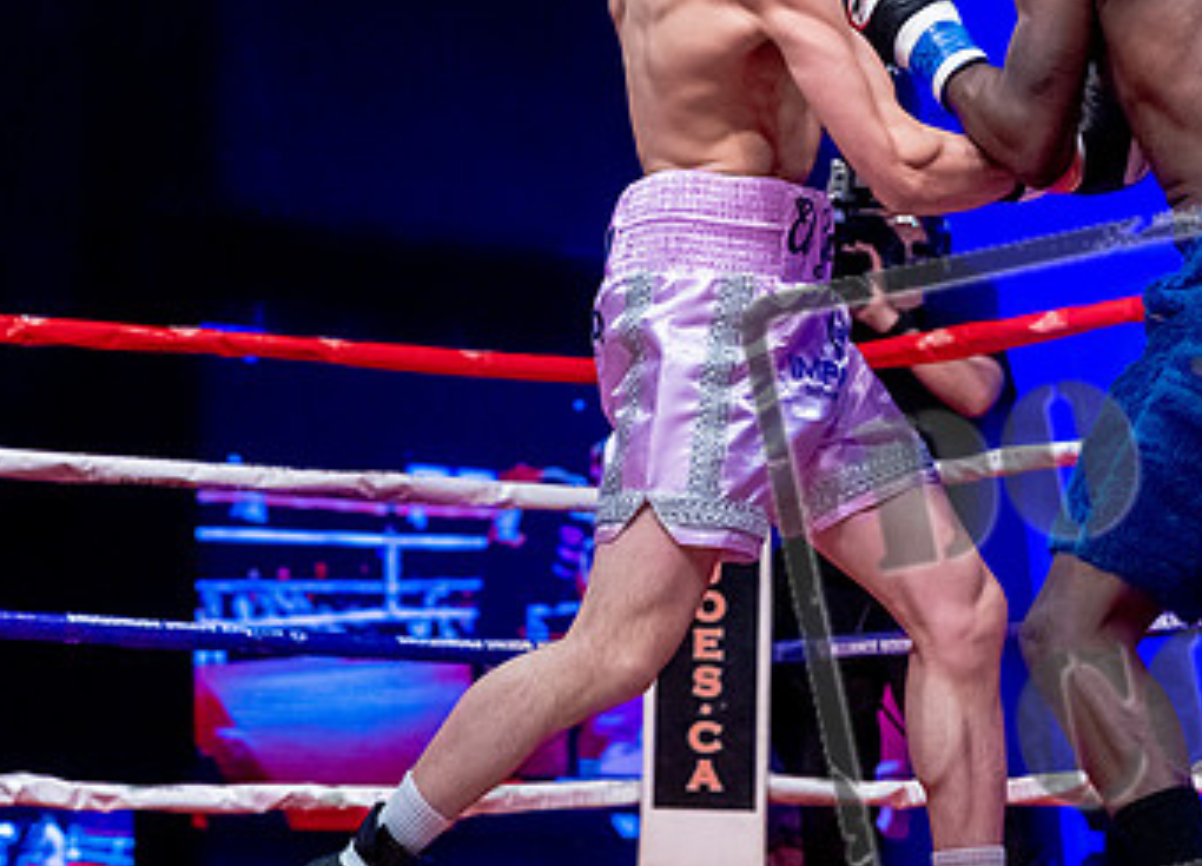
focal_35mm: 107
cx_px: 400
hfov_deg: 18.6
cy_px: 123
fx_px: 3664
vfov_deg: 13.4
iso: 4000
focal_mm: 48
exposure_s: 1/1000
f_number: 2.8
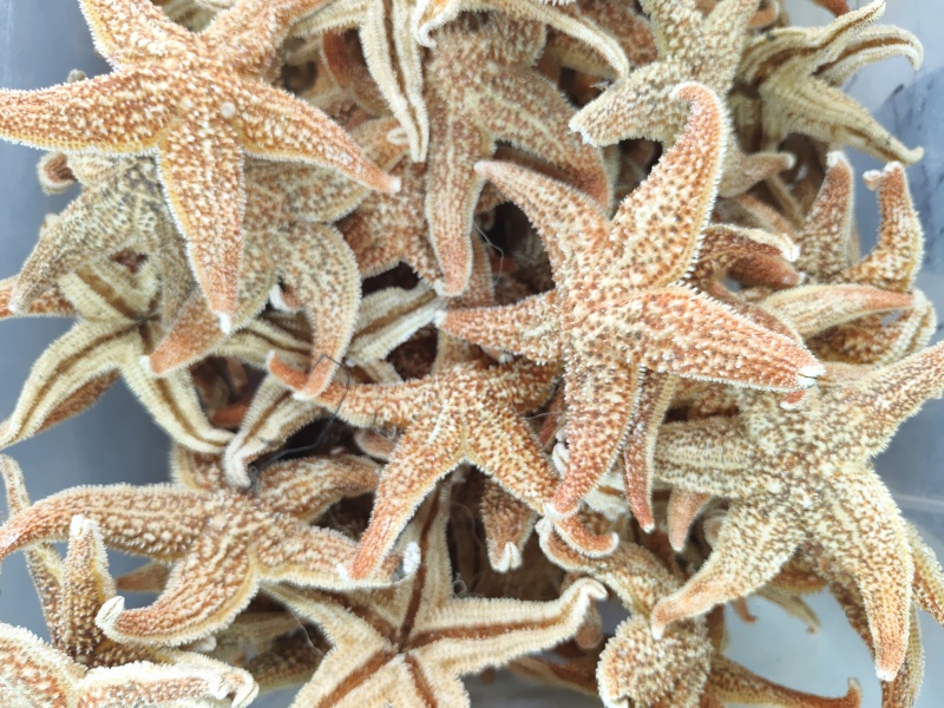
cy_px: 354
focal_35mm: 24
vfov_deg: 56.8
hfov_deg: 71.6
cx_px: 472
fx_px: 654
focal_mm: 5.56
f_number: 1.88
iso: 360
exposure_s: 1/50
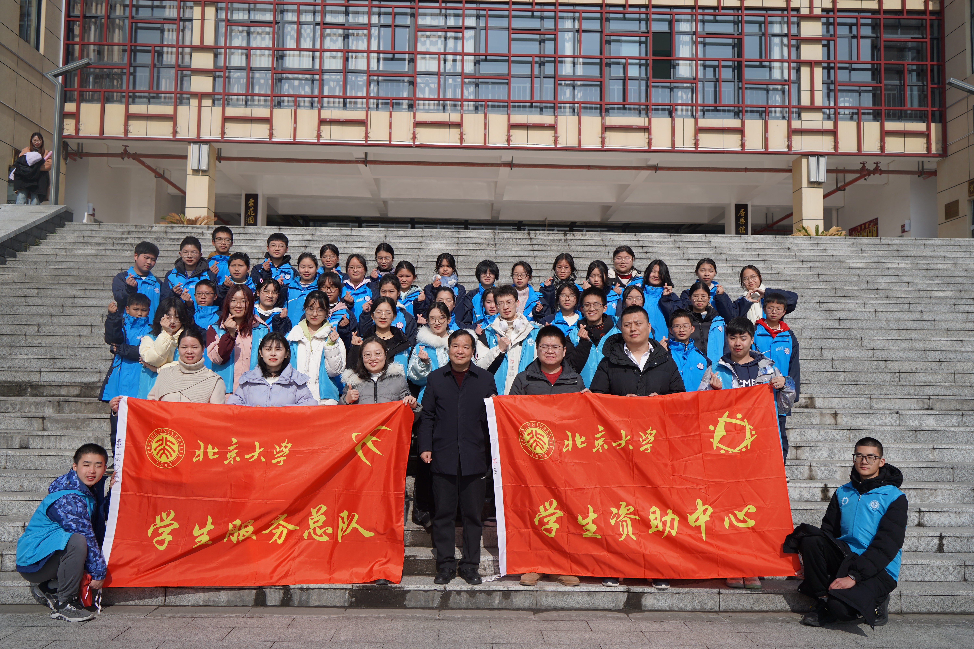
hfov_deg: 60.3
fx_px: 839
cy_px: 324
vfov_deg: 42.3
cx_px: 487
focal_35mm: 31
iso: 100
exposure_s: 1/1600
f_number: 4.5
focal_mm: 31
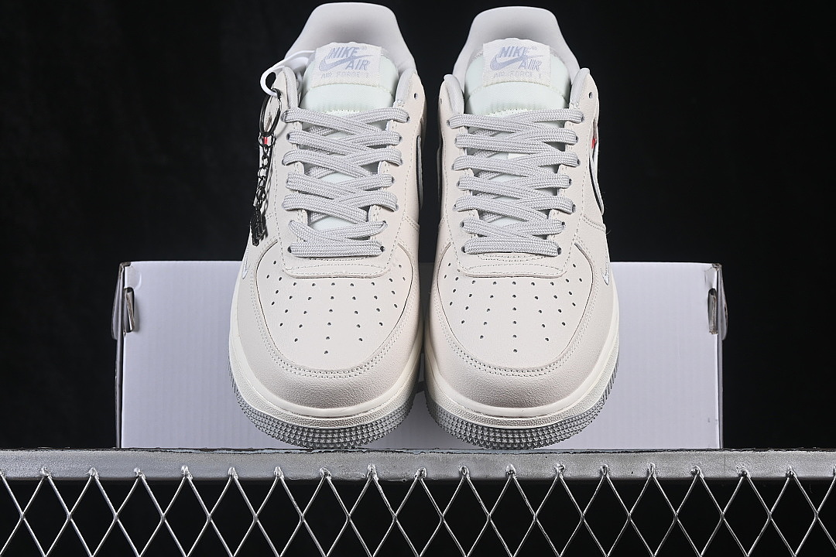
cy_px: 278
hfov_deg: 27.0
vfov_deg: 18.2
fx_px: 1742
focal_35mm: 75
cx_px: 418
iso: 160
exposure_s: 1/80
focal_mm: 50
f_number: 8
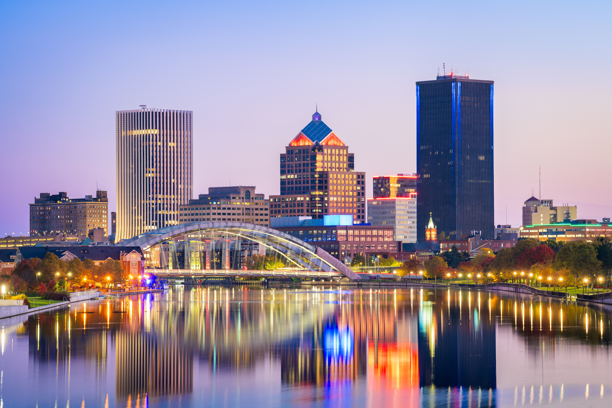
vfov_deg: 10.3
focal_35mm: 133
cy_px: 204
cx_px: 306
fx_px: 2261
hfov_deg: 15.4
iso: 100
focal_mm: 133
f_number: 8
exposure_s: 20
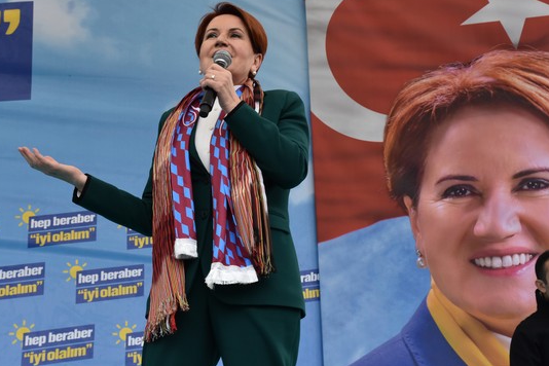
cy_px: 140
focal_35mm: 79
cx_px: 264
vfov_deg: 17.3
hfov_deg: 25.7
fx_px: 1205
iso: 800
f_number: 9
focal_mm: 42
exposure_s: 1/320
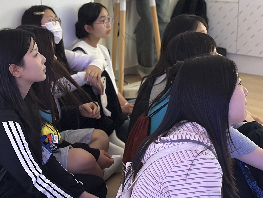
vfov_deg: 17.6
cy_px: 103
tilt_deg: -15.2
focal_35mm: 84
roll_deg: +0.3
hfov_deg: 23.3
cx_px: 107
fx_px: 638
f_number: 1.78
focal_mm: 6.86
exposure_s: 1/40
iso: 640
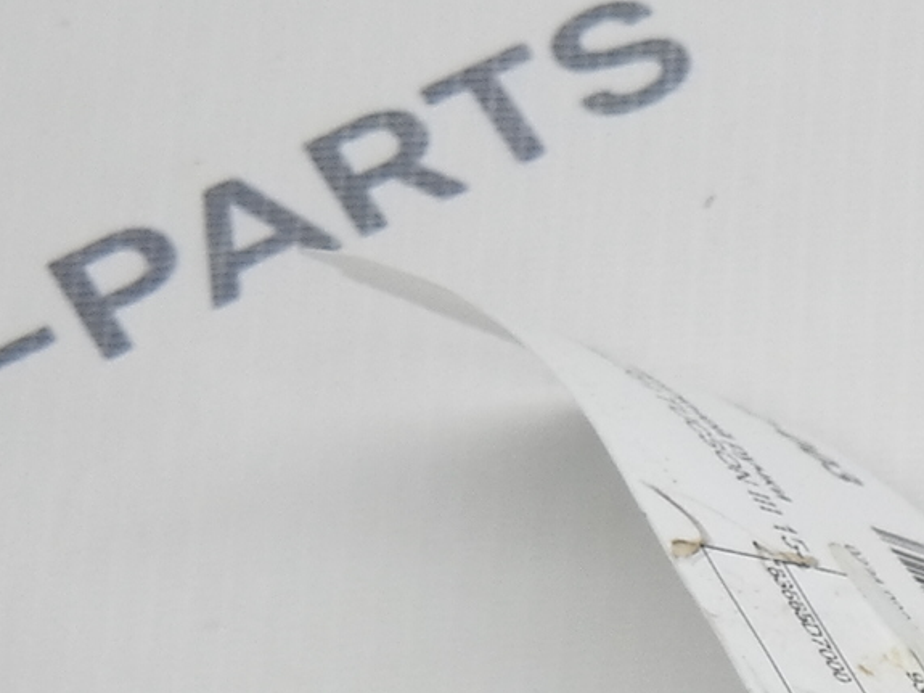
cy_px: 1191
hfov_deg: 9.0
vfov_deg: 7.4
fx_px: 5204
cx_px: 2316
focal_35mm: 195
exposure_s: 1/80
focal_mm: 20
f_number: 3.5
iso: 100
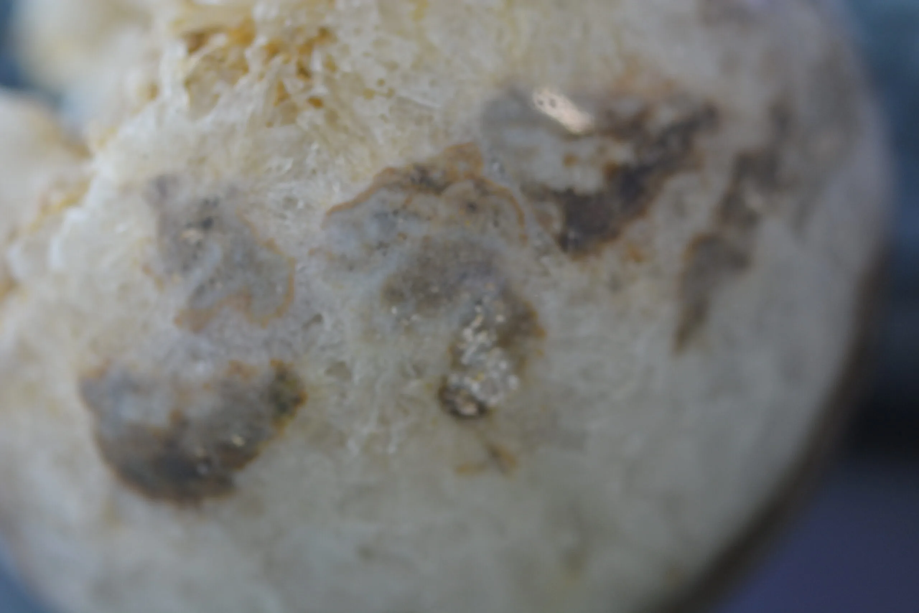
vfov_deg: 8.7
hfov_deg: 13.0
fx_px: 4021
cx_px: 460
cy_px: 306
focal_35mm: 158
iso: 800
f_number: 3.5
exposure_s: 1/80
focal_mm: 105
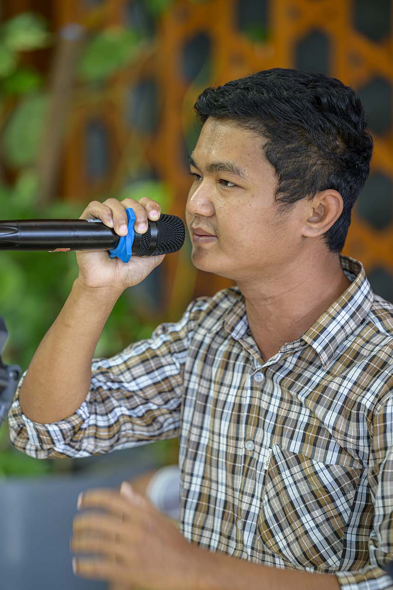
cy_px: 269
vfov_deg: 12.8
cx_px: 189
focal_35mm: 160
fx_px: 2620
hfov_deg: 8.6
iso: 400
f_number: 2.8
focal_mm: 140
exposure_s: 1/250
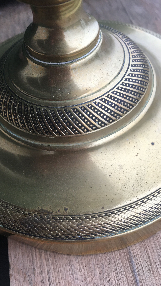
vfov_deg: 61.0
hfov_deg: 36.4
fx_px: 243
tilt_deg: -53.5
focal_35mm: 32
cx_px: 56
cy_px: 144
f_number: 2.2
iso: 40
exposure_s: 1/33
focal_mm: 4.15
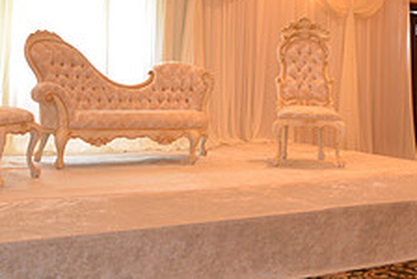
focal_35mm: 75
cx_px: 283
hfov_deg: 26.8
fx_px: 870
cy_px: 36
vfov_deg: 18.0
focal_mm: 29
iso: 640
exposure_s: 1/30
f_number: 3.8
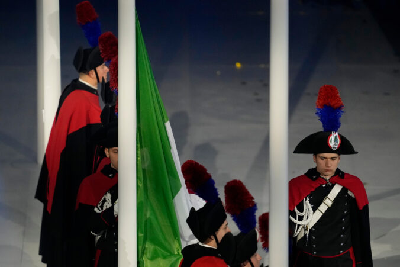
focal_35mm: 600
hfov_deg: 3.4
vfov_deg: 2.3
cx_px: 200
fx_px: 6668
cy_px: 134
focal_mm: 400
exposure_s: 1/2000
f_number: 2.8
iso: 3200
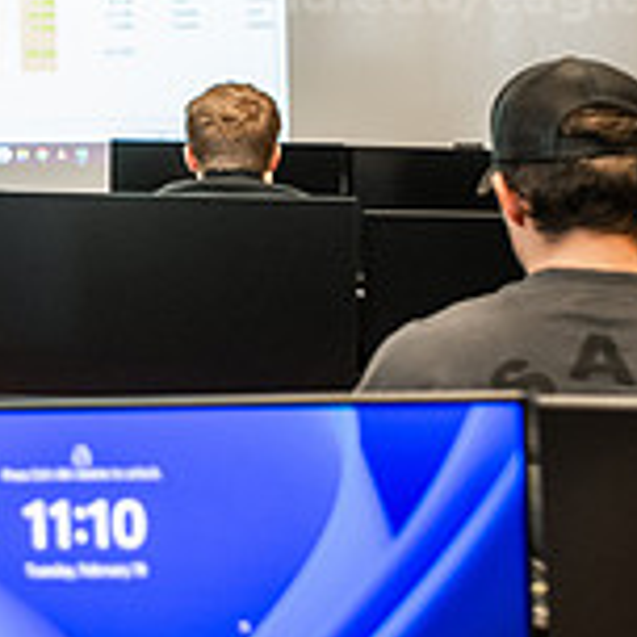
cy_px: 82
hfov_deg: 15.7
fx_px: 2165
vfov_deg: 16.5
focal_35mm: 104
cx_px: -235
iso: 1600
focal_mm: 32
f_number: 3.2
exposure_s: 1/160
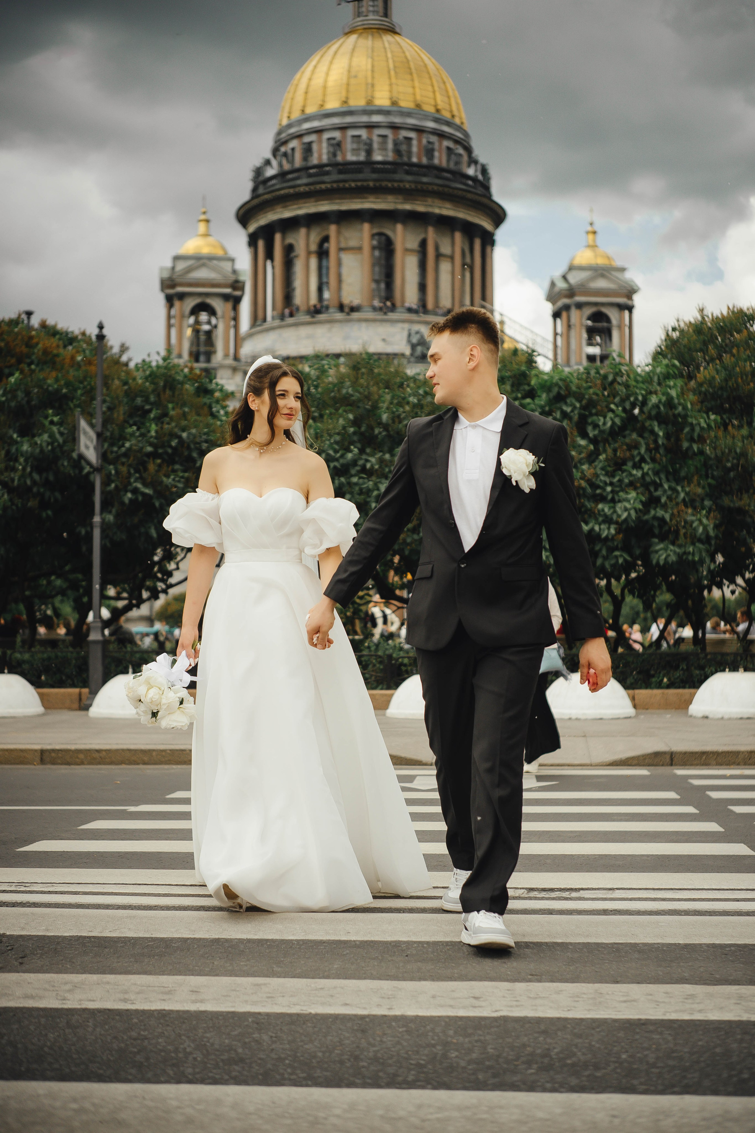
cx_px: 378
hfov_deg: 25.8
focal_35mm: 52
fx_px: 1651
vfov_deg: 37.9
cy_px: 566
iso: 100
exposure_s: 1/2500
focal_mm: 35
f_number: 1.8
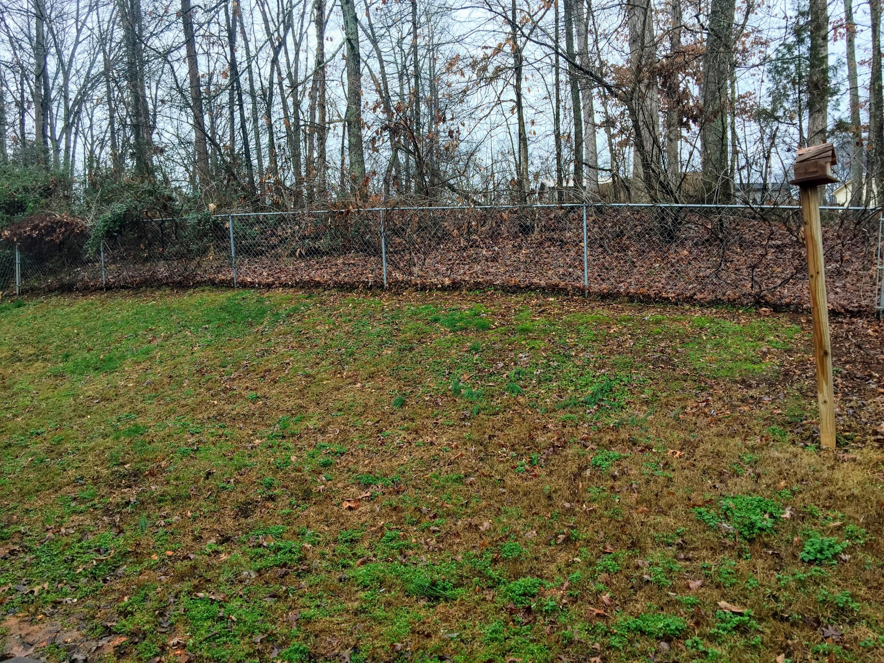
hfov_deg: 61.7
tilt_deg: -0.9
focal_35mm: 29
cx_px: 442
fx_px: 741
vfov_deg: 48.2
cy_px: 332
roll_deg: +1.8
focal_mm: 4.15
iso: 32
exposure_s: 1/120
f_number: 2.2
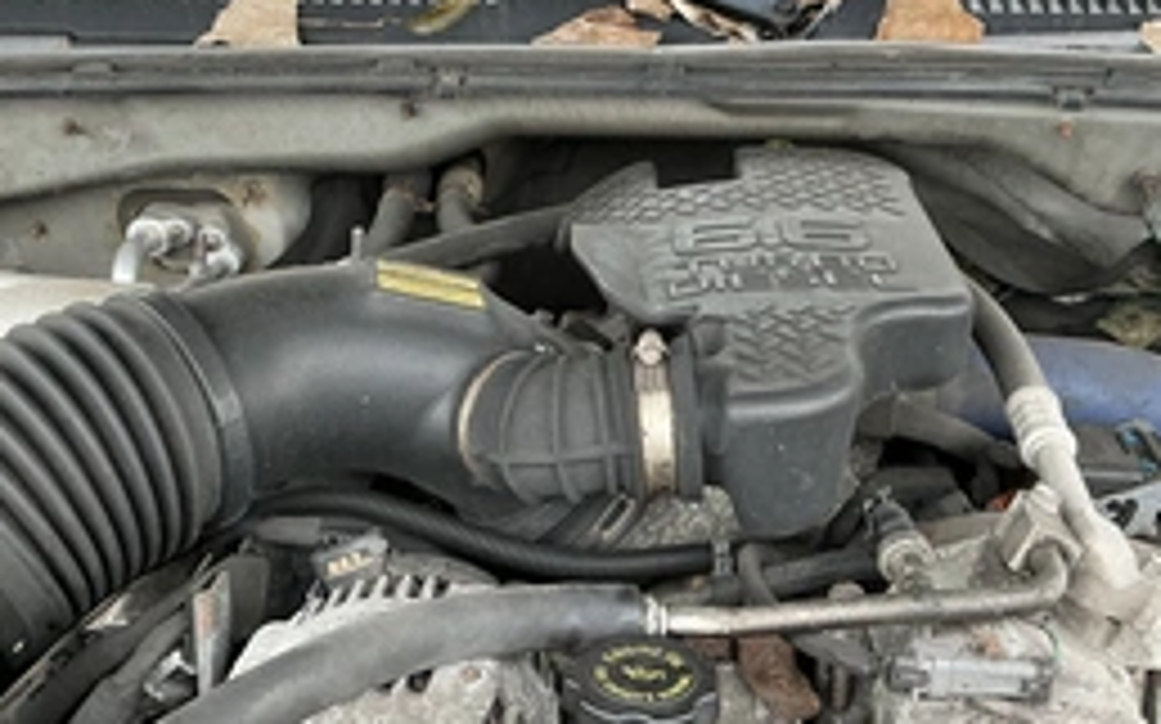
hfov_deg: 43.5
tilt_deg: -22.2
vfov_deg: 28.0
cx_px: 621
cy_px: 328
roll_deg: +0.2
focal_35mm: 46
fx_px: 1455
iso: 64
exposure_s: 1/105
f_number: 1.8
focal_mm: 3
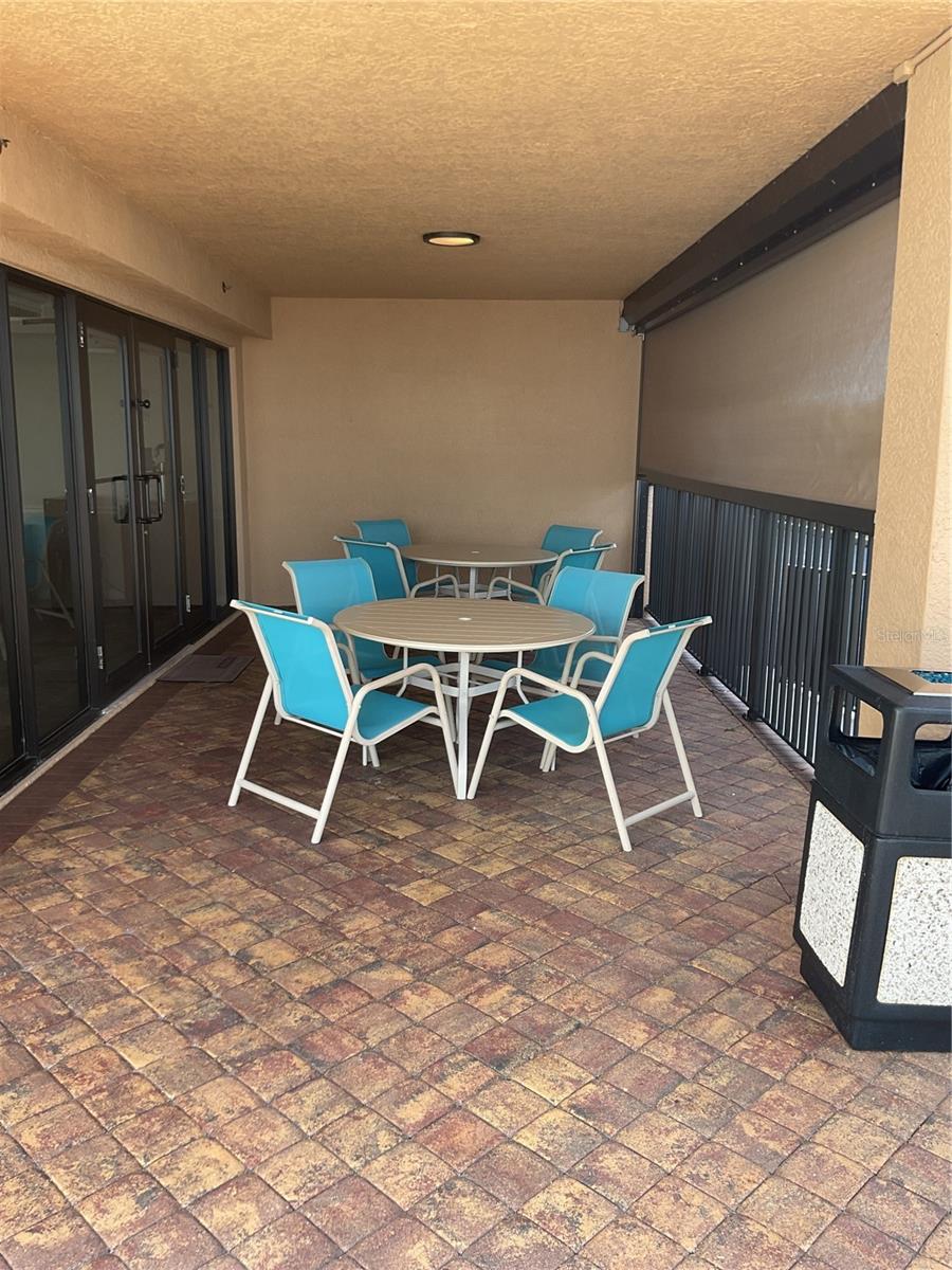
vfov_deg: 61.7
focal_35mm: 29
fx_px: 1063
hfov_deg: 48.2
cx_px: 476
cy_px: 635
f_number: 1.8
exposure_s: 1/122
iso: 16
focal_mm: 3
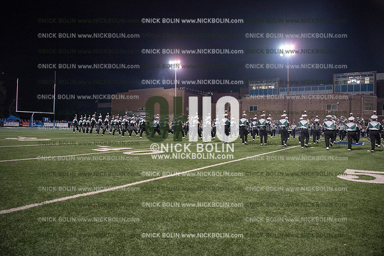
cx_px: 192
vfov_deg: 53.2
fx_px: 256
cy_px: 128
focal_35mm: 24
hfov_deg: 73.7
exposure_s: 1/500
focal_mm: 24
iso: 3200
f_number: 3.2
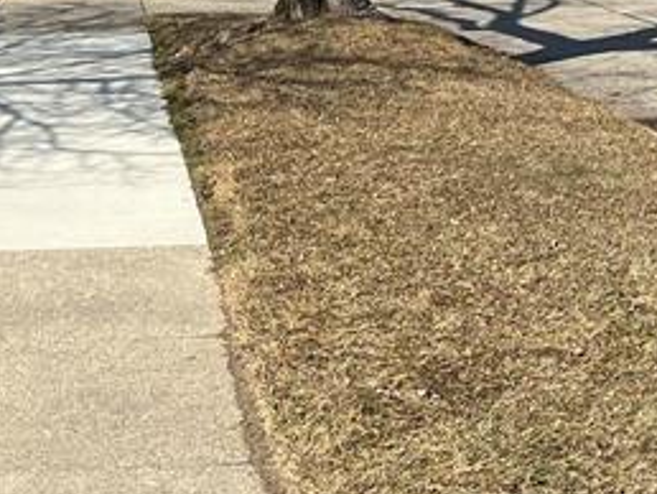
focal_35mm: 103
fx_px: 1957
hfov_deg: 18.8
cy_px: -158
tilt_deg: -0.5
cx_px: 74
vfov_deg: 13.8
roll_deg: +2.8
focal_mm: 5.1
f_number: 1.6
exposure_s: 1/2755
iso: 50
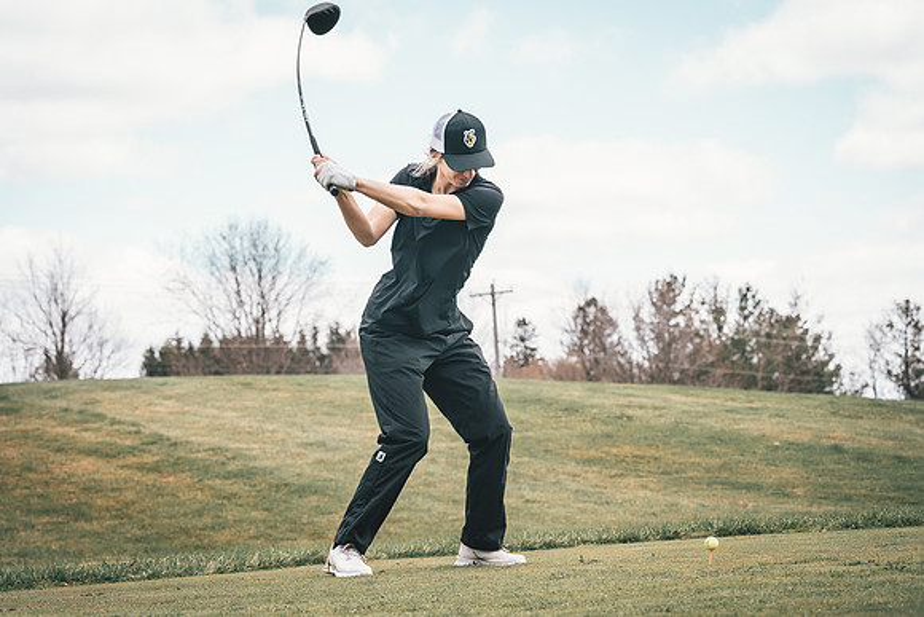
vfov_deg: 13.9
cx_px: 462
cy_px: 308
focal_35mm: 99
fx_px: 2531
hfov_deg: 20.7
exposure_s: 1/1000
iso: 640
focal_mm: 95
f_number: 6.3
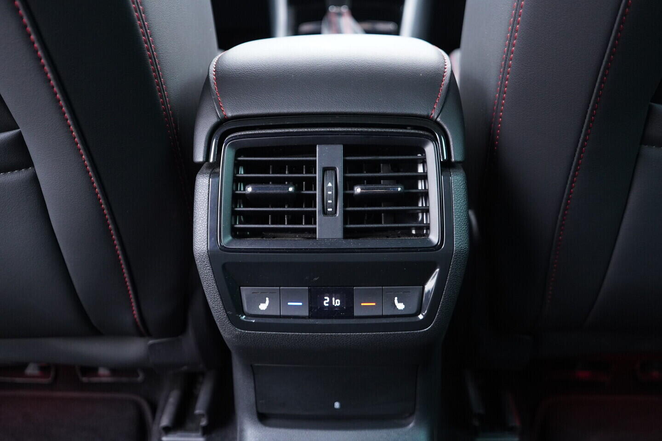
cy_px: 220
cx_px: 331
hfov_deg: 53.1
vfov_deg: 36.9
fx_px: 662
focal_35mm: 36
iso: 1250
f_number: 2.8
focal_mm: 24
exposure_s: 1/40
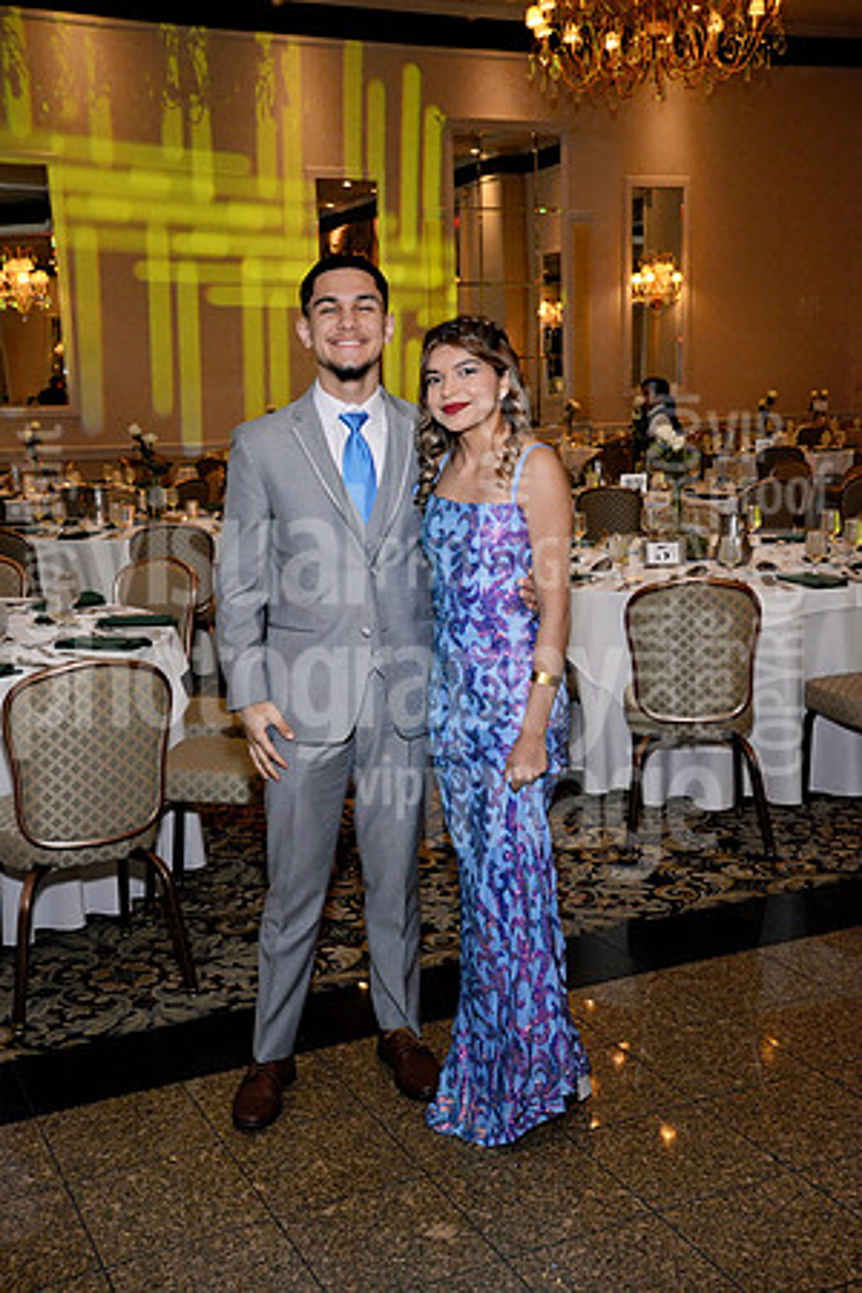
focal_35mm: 42
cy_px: 646
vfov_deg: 46.4
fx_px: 1508
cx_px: 431
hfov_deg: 31.9
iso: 3200
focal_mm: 42
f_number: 7.1
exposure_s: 1/125
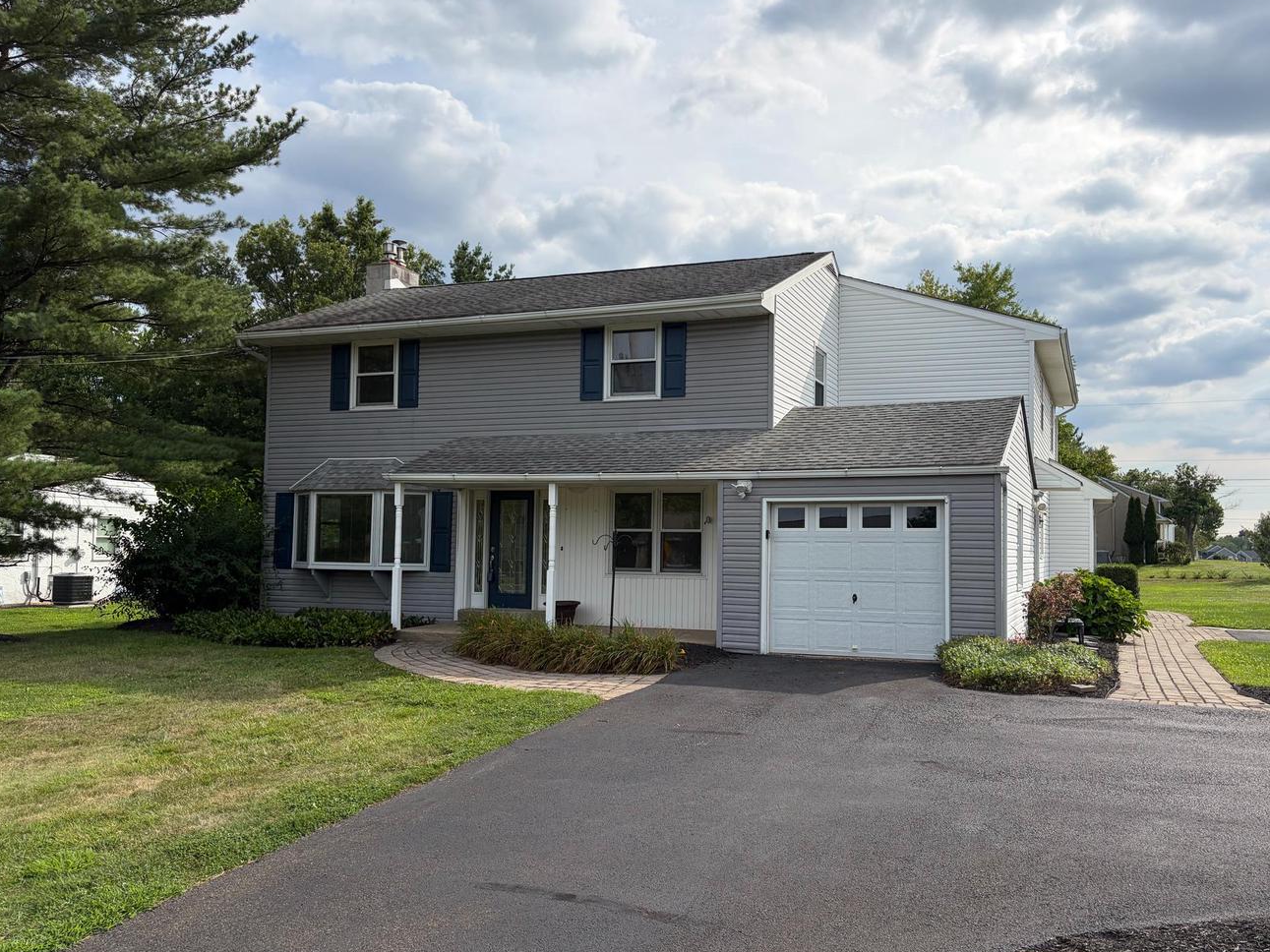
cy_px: 500
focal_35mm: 29
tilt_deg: +3.0
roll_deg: -0.8
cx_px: 704
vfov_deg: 48.2
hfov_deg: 61.5
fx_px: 1064
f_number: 1.6
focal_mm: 5.96
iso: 50
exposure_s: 1/3623
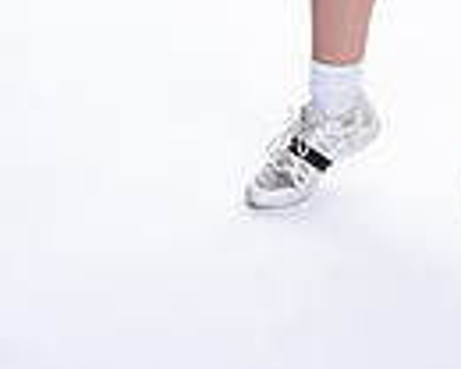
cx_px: 475
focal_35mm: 149
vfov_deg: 9.5
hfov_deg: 12.8
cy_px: -426
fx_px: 2033
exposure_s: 1/250
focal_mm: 46
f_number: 5.6
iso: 400
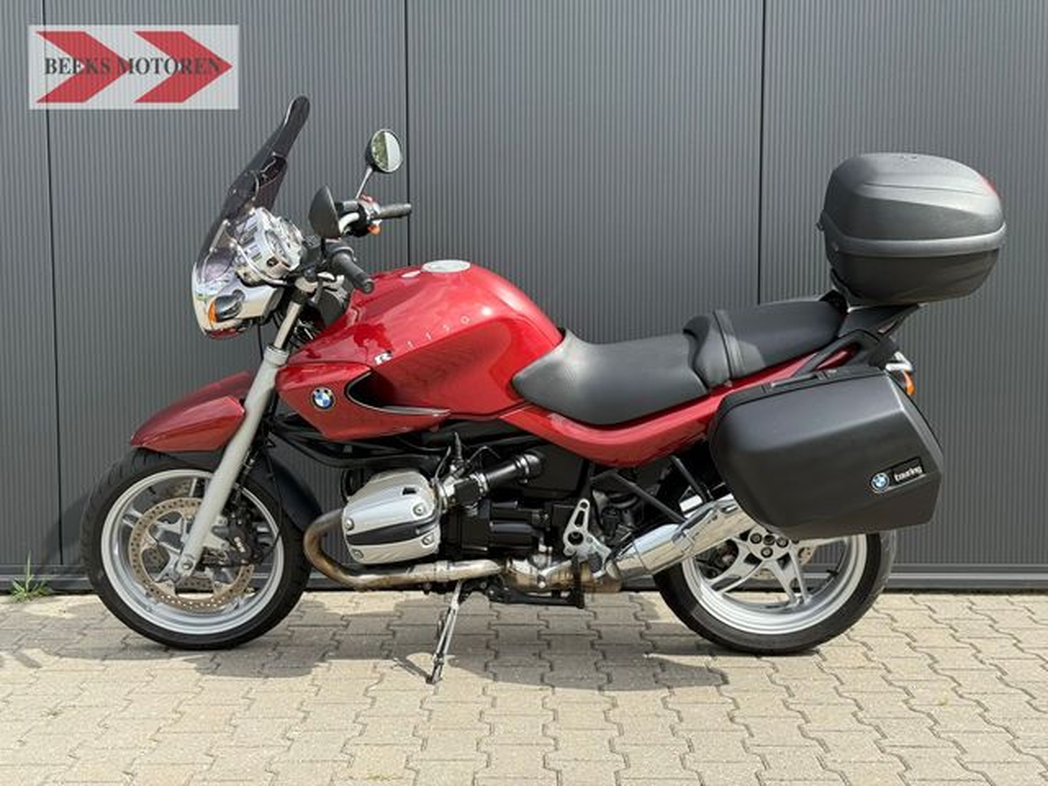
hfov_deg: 39.7
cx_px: 524
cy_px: 393
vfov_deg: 30.3
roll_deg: -0.1
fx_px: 1453
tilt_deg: -4.4
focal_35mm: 48
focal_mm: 6.76
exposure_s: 1/1575
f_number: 1.78
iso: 64
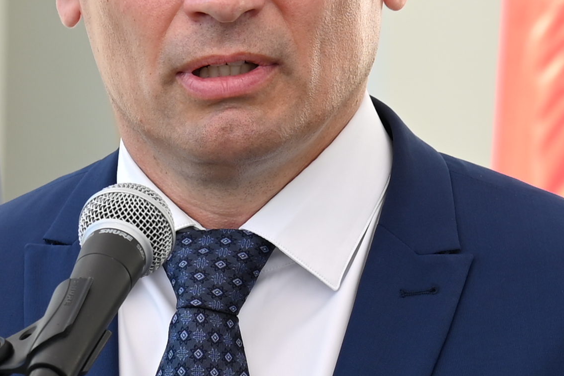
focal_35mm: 532
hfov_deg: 3.9
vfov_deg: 2.6
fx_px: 8337
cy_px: 54
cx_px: 183
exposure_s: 1/160
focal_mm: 100
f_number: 4
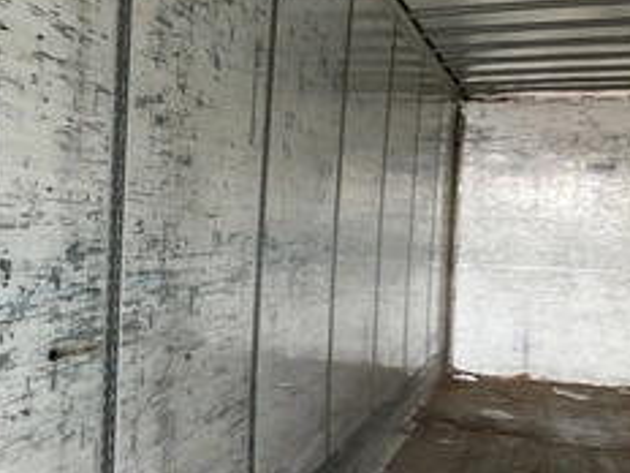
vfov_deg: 29.0
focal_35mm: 50
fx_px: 910
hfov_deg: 37.1
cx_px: 144
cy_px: 280
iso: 125
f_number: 1.8
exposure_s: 1/60
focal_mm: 3
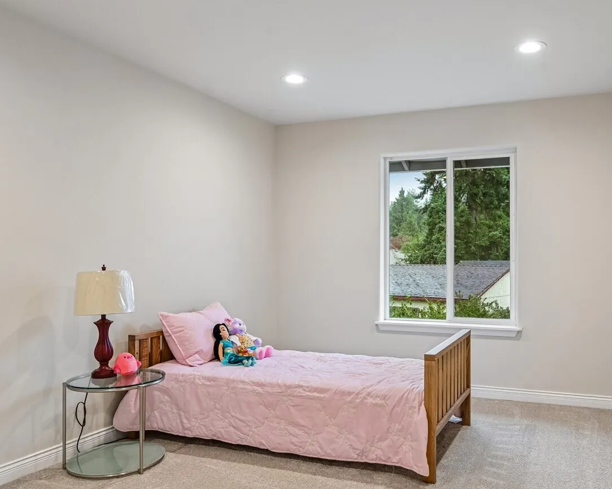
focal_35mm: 28
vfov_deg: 51.5
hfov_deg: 61.5
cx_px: 380
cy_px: 256
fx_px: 507
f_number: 8
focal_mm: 19
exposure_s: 1/15
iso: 400
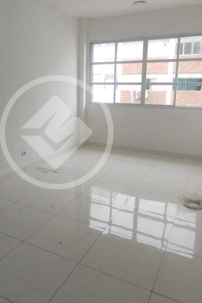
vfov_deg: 58.5
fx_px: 269
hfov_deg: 40.2
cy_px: 132
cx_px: 57
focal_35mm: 32
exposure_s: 1/120
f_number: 2.2
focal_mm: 1.66
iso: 131
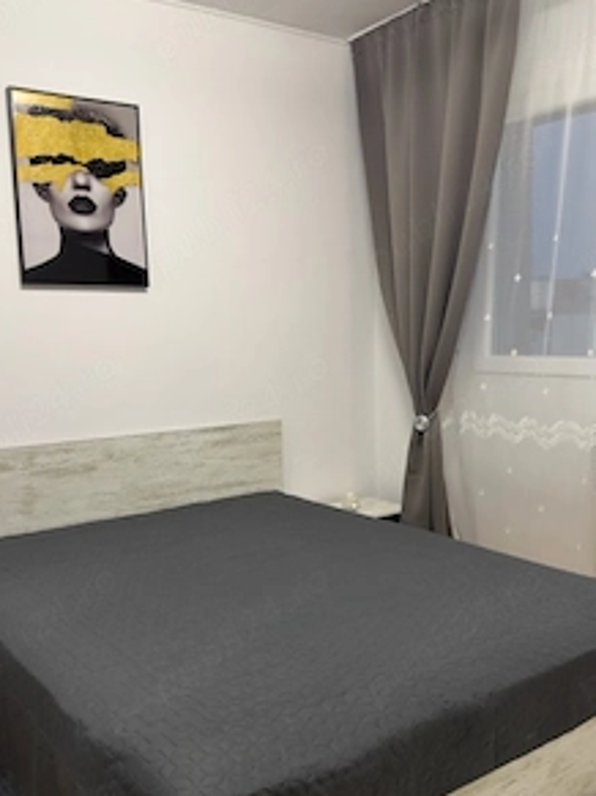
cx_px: 295
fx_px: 758
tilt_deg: -8.4
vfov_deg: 55.2
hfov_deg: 42.9
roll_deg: +0.6
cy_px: 454
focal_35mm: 33
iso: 200
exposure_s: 1/33
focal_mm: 6.76
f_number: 1.78
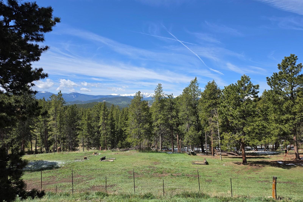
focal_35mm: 24
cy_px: 99
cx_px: 151
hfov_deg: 73.7
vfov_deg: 53.1
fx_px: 202
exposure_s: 1/6806
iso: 64
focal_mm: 6.5
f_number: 1.4
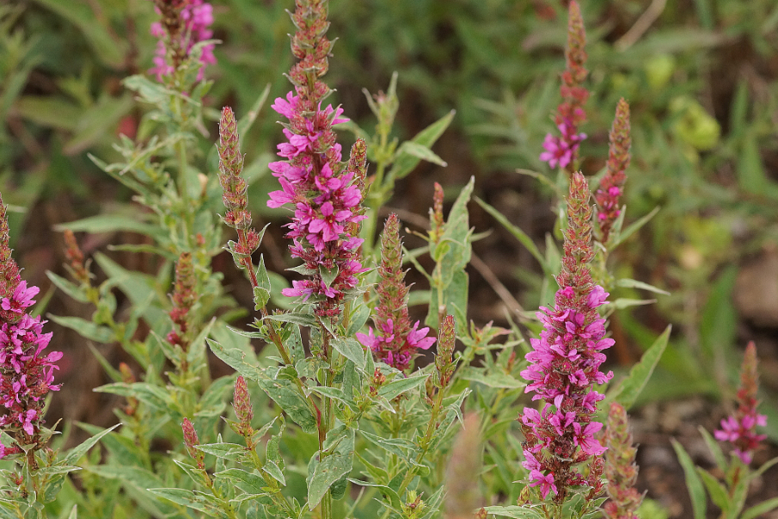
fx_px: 4300
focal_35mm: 199
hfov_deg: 10.3
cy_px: 235
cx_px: 307
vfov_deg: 6.9
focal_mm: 100
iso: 800
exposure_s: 1/160
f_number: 6.3
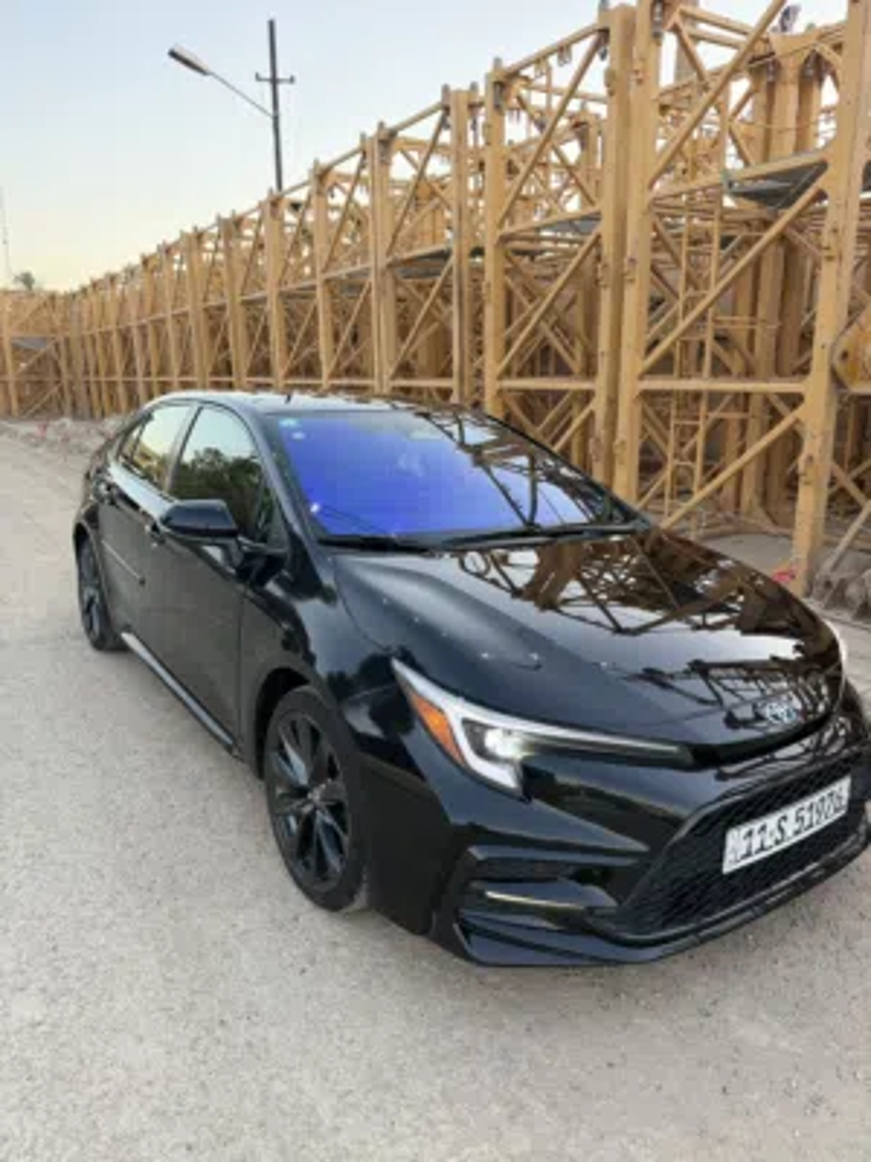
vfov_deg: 71.6
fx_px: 805
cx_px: 436
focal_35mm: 24
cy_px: 581
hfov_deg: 56.8
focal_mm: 6.76
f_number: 1.78
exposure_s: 1/100
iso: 200
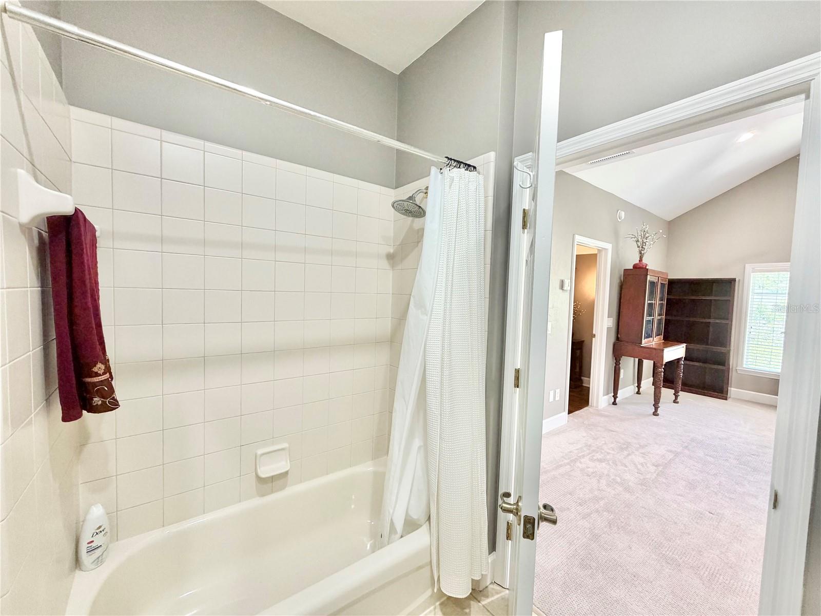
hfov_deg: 102.1
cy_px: 308
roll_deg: -1.0
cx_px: 410
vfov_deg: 85.7
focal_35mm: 14
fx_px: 332
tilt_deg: -3.0
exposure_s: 1/60
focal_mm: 2.22
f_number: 2.2
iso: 250
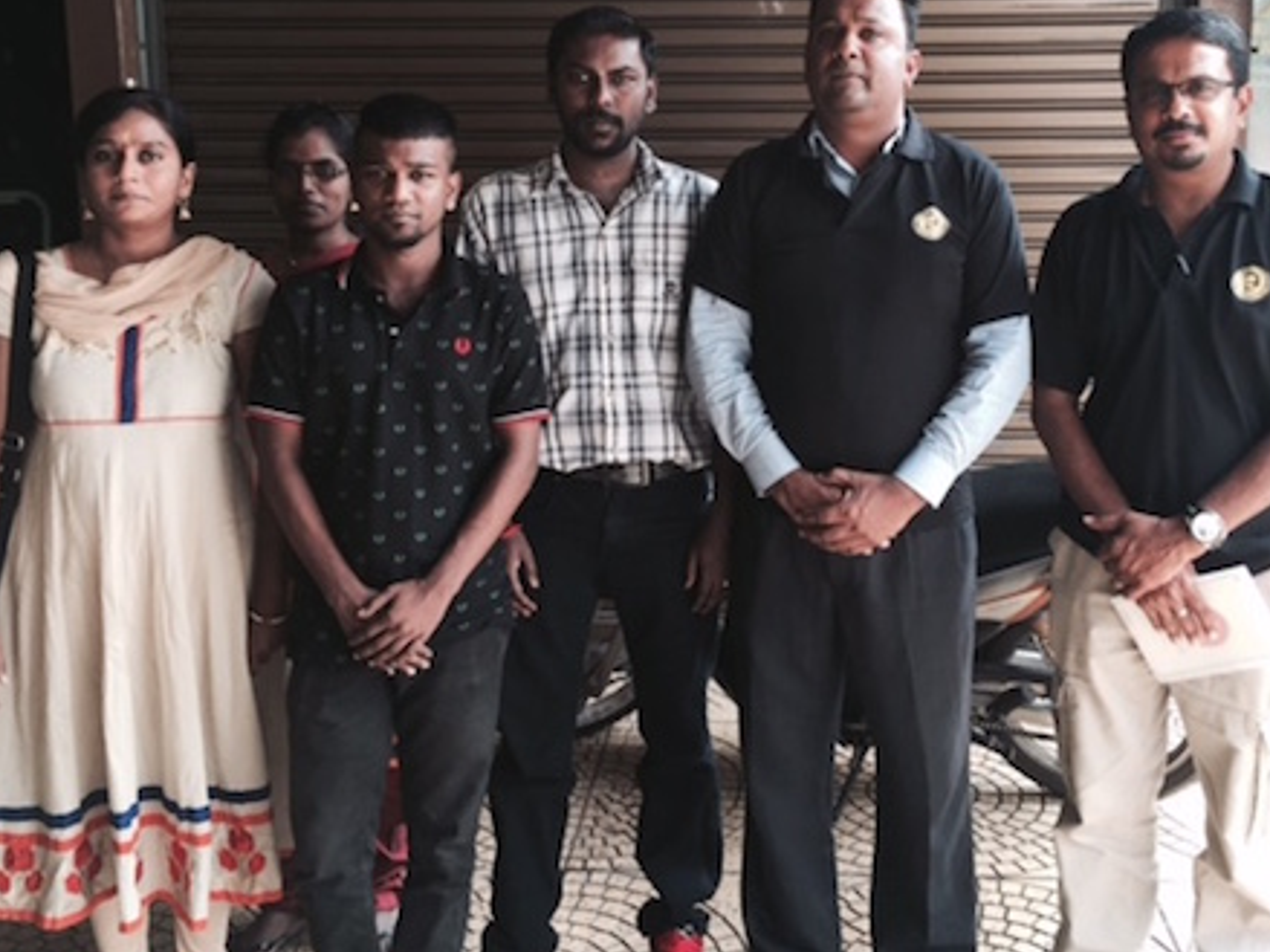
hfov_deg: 45.6
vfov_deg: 34.8
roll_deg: -1.2
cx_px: 732
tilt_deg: -7.3
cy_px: 331
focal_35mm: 41
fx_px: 1504
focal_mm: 4.15
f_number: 2.2
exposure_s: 1/60
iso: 40
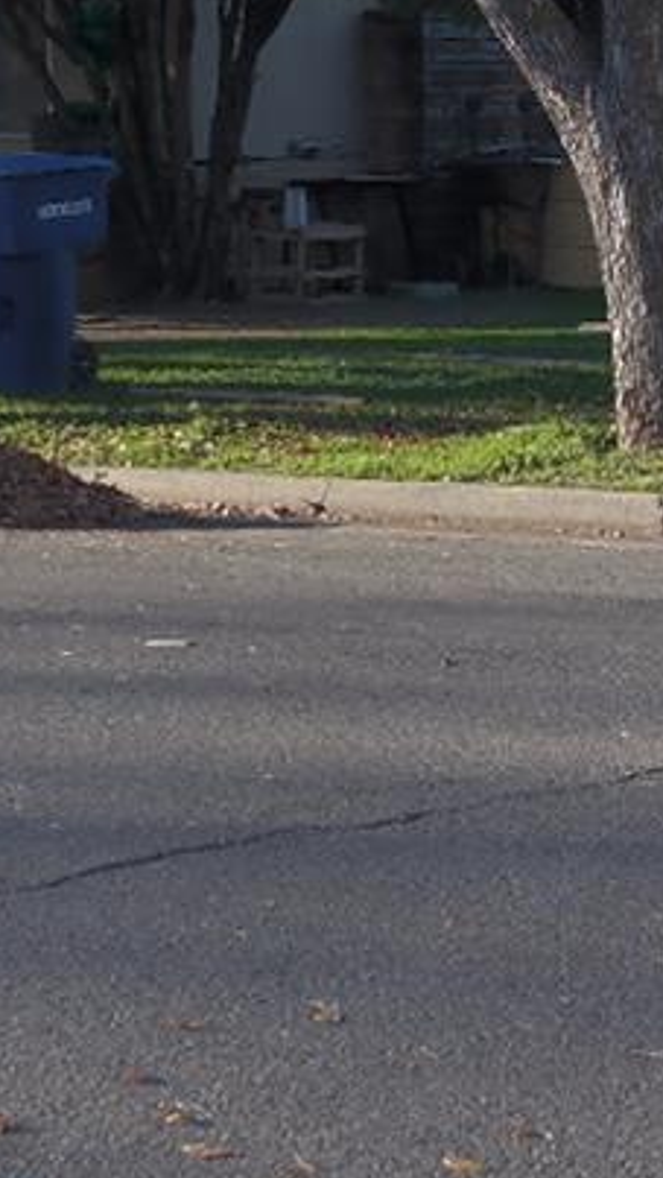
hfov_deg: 10.1
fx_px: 3653
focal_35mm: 117
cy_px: 96
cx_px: 900
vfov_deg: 18.0
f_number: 5
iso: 100
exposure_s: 1/200
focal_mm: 20
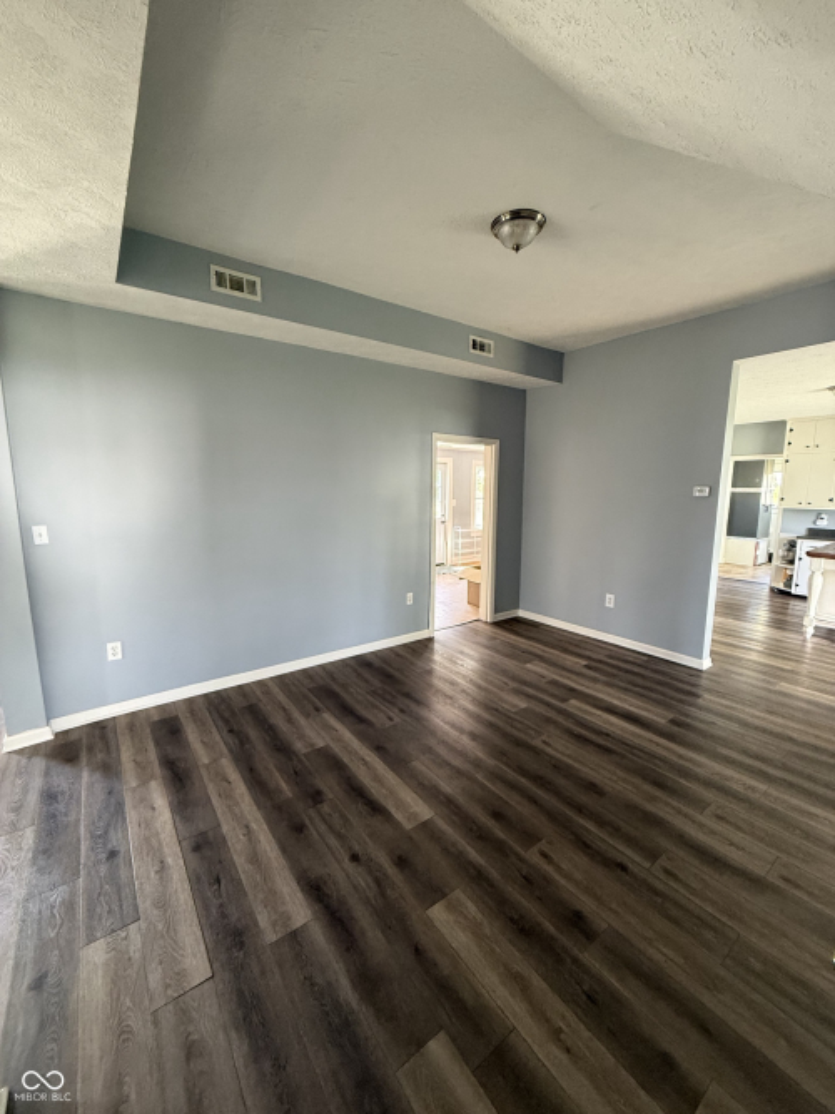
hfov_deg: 85.7
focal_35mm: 14
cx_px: 418
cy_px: 557
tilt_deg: -8.1
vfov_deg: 102.1
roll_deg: -0.5
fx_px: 450
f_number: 2.2
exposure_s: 1/60
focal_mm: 2.22
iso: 500
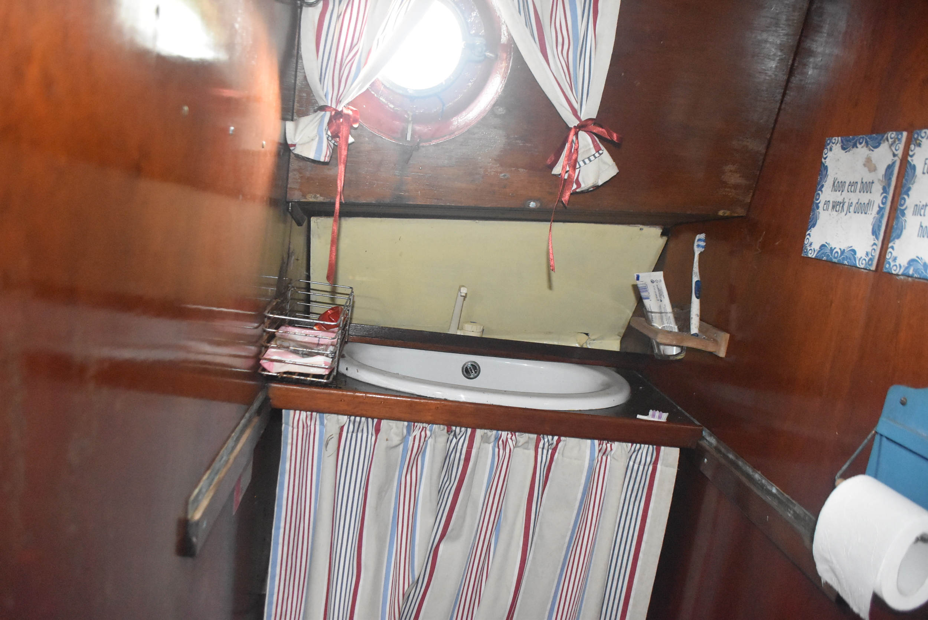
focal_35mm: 27
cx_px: 464
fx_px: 697
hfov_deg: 67.3
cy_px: 310
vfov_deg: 48.0
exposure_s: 1/60
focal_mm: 18
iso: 5600
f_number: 3.5
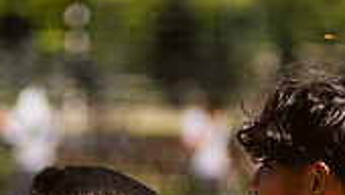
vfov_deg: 1.2
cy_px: 433
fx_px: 9047
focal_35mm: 988
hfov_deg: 2.2
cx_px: 331
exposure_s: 1/1250
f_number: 4
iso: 200
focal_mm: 170
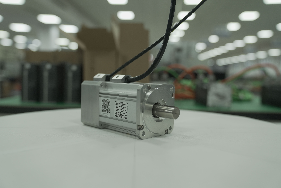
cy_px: 94
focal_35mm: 35
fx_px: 273
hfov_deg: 54.4
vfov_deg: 37.9
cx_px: 140
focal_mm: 35
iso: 500
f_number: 3.2
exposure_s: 1/125
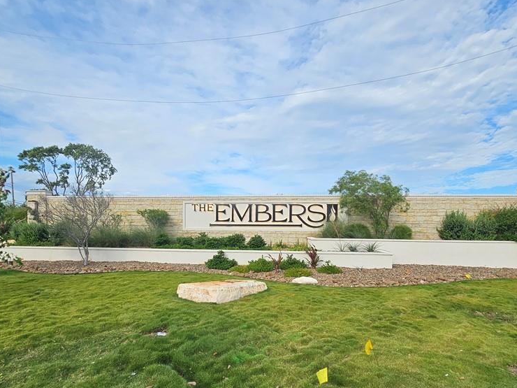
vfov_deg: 70.4
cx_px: 250
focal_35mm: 18
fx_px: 269
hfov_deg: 87.7
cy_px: 243
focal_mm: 2.2
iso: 50
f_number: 2.2
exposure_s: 1/3203
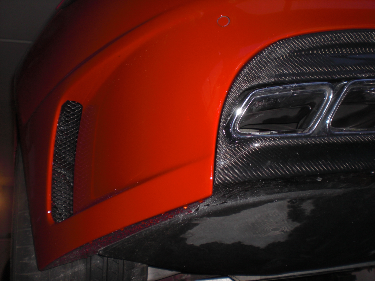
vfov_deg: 37.7
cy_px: 140
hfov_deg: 49.0
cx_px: 188
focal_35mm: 38
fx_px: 412
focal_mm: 6.3
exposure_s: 1/30
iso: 100
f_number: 3.1
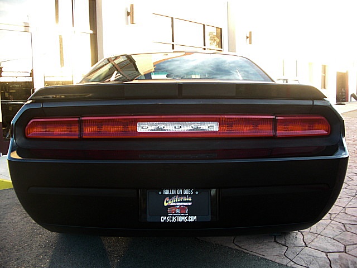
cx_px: 178
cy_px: 134
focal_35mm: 36
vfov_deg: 39.7
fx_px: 371
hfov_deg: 51.4
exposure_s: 1/80
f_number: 2.8
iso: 100
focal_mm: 6.3
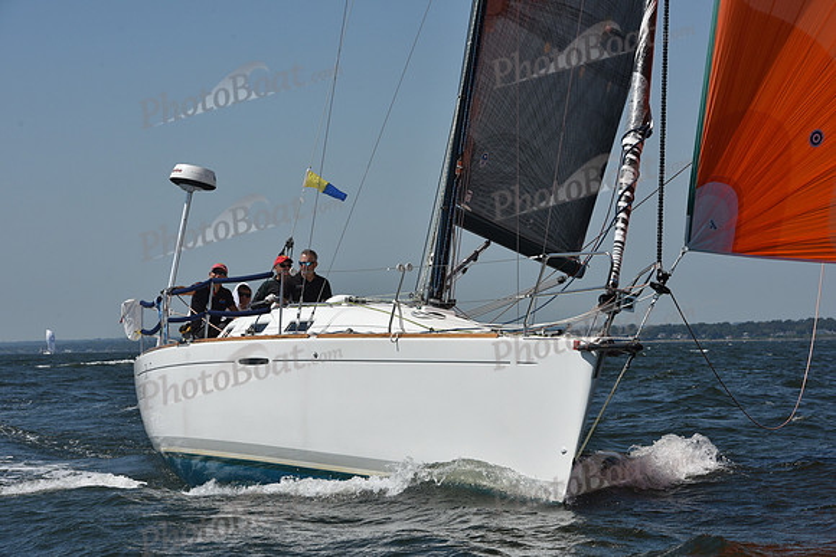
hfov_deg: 18.6
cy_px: 278
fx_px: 2555
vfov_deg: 12.5
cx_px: 418
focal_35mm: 110
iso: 250
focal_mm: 110
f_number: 11
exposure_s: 1/1250
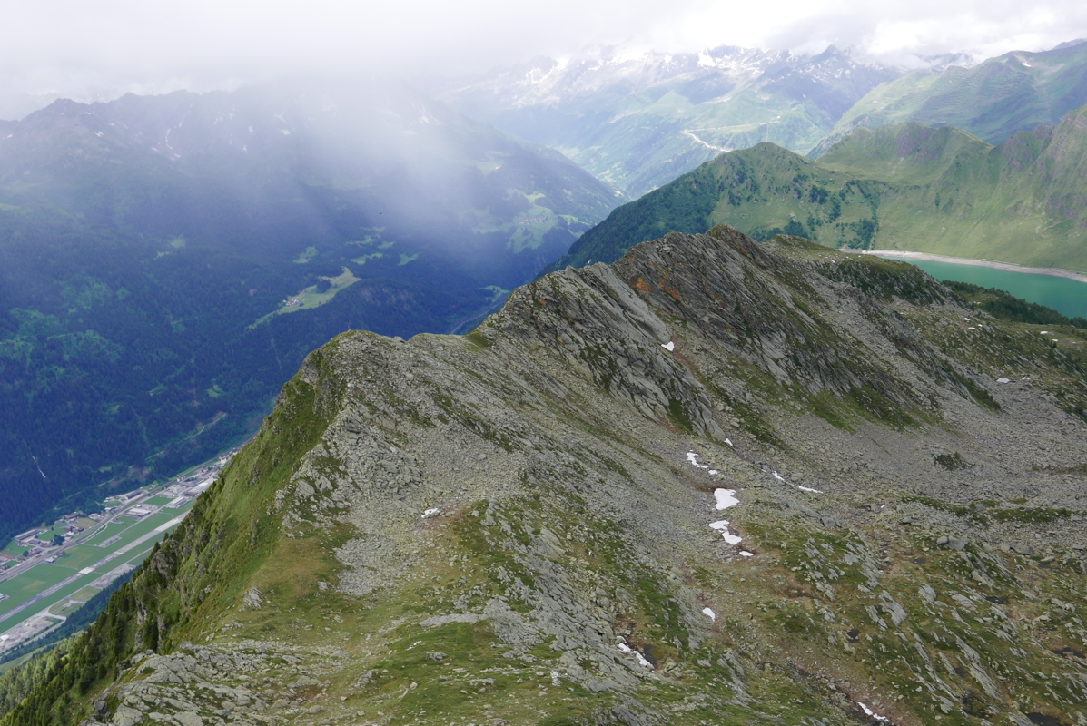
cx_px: 544
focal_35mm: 37
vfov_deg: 36.0
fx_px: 1118
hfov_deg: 51.9
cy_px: 363
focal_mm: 16.5
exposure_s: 1/320
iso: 200
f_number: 5.6
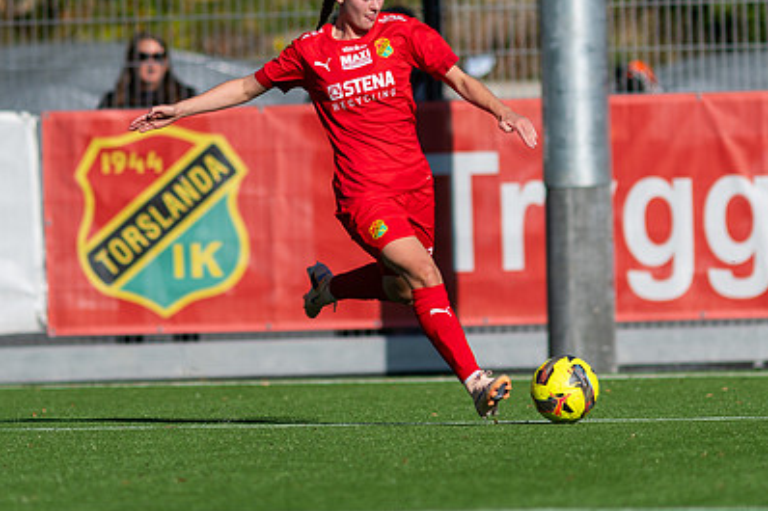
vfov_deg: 2.1
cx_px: 338
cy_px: 148
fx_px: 13988
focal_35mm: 656
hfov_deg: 3.1
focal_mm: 300
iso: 100
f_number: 3.2
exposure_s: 1/2000
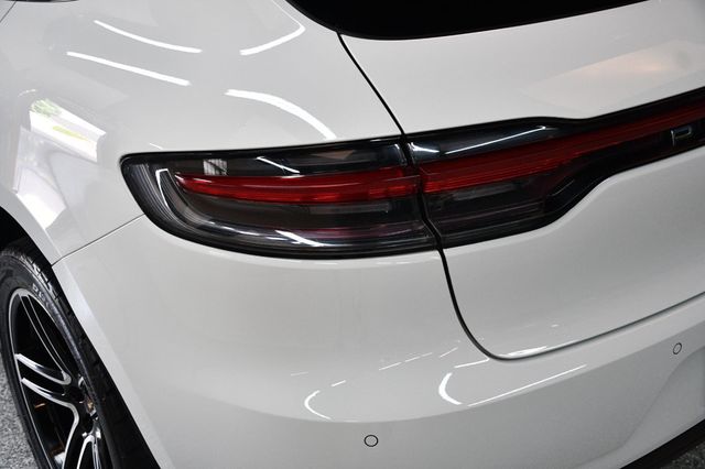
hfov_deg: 48.5
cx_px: 352
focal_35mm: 40
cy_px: 234
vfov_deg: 33.4
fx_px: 783
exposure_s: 1/125
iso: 800
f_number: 4
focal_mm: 27
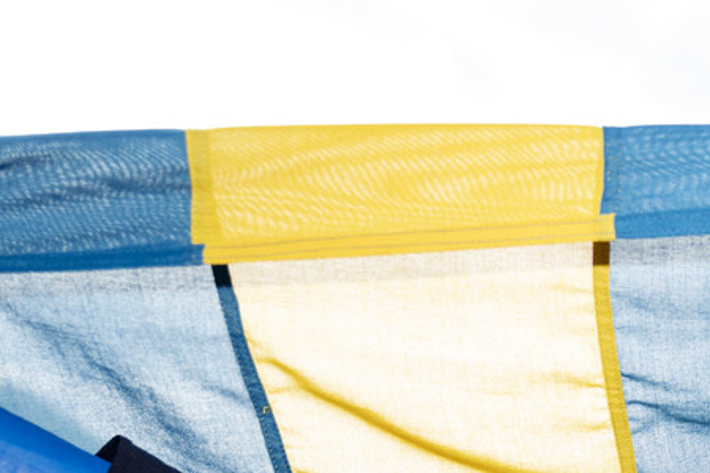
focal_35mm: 103
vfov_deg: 12.3
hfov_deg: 18.0
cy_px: 819
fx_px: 2031
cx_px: 1008
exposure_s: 1/640
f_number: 2.8
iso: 100
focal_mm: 29
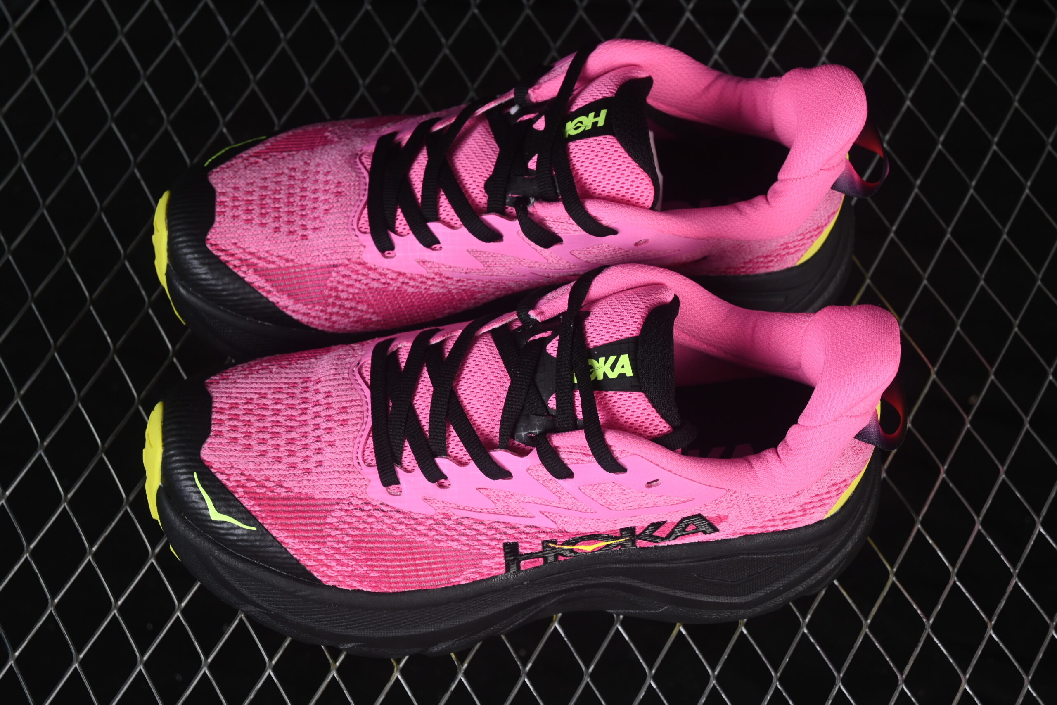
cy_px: 352
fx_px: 2202
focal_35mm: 75
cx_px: 528
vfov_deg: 18.2
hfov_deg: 27.0
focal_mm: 50
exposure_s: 1/80
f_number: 7.1
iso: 160
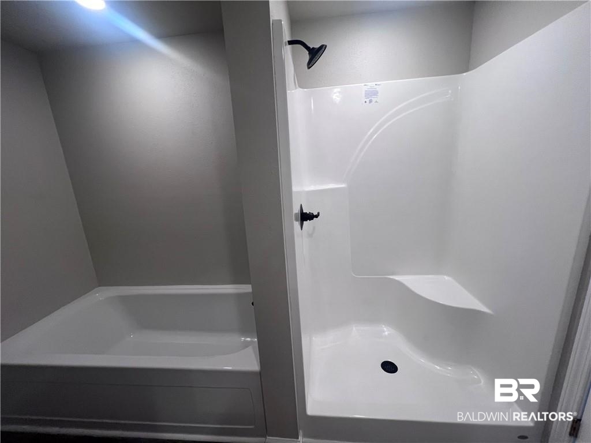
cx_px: 296
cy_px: 222
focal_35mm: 13
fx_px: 222
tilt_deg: -13.1
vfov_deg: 89.9
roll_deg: +3.3
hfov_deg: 106.2
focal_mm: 1.57
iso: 160
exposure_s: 1/120
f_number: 1.8
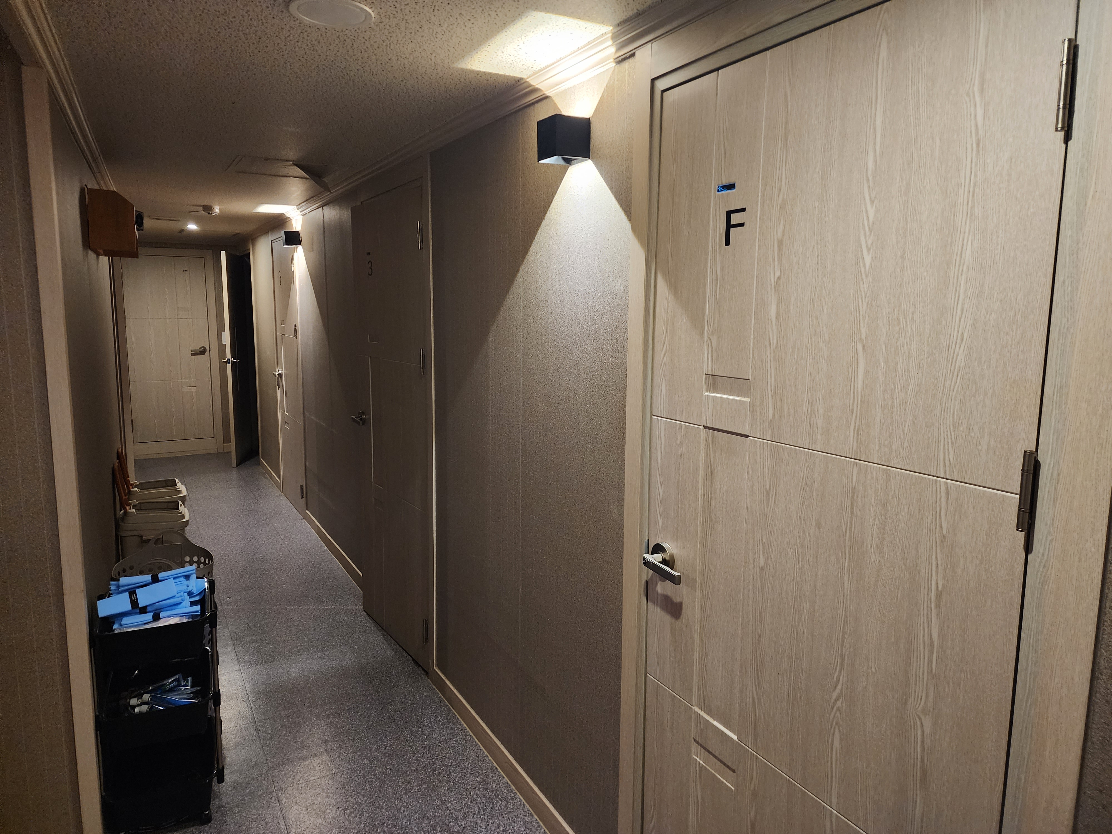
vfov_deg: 58.9
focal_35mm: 23
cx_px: 556
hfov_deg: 73.9
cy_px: 417
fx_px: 739
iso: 500
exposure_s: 1/30
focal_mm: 6.4
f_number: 1.8
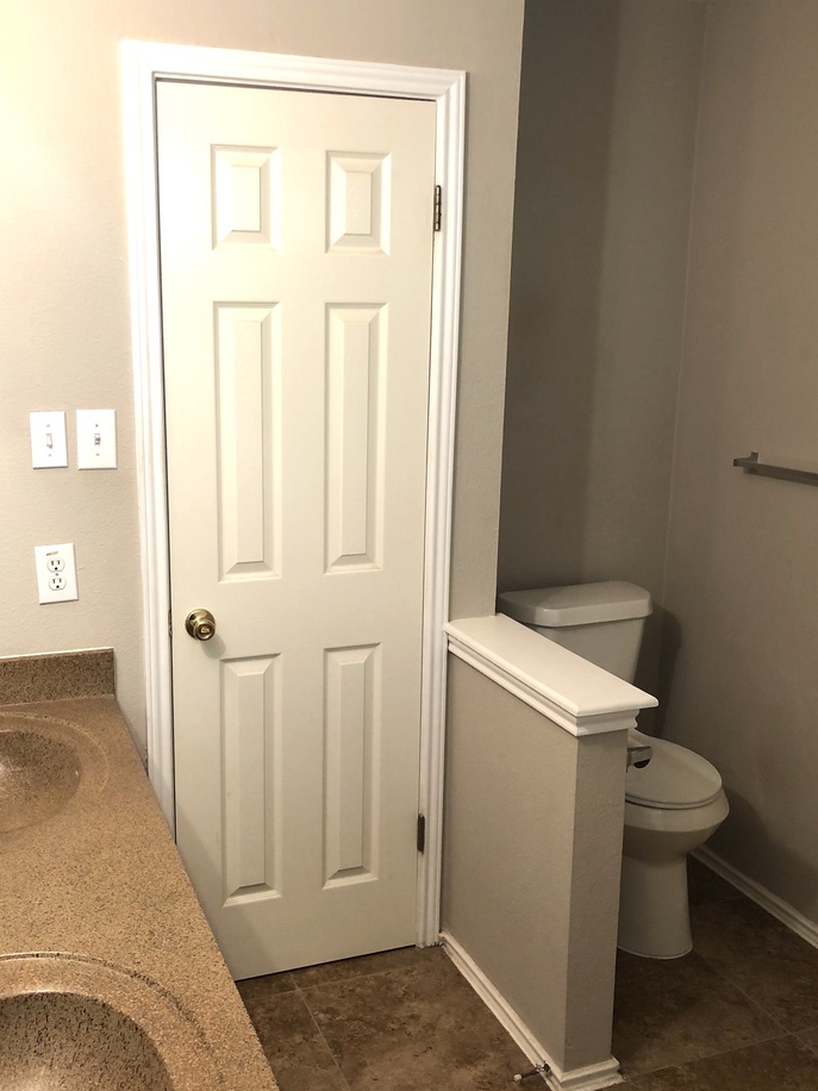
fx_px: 1040
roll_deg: -0.2
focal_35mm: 33
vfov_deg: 55.4
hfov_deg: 42.8
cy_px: 543
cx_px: 343
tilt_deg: -11.6
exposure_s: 1/20
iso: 40
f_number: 1.8
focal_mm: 4
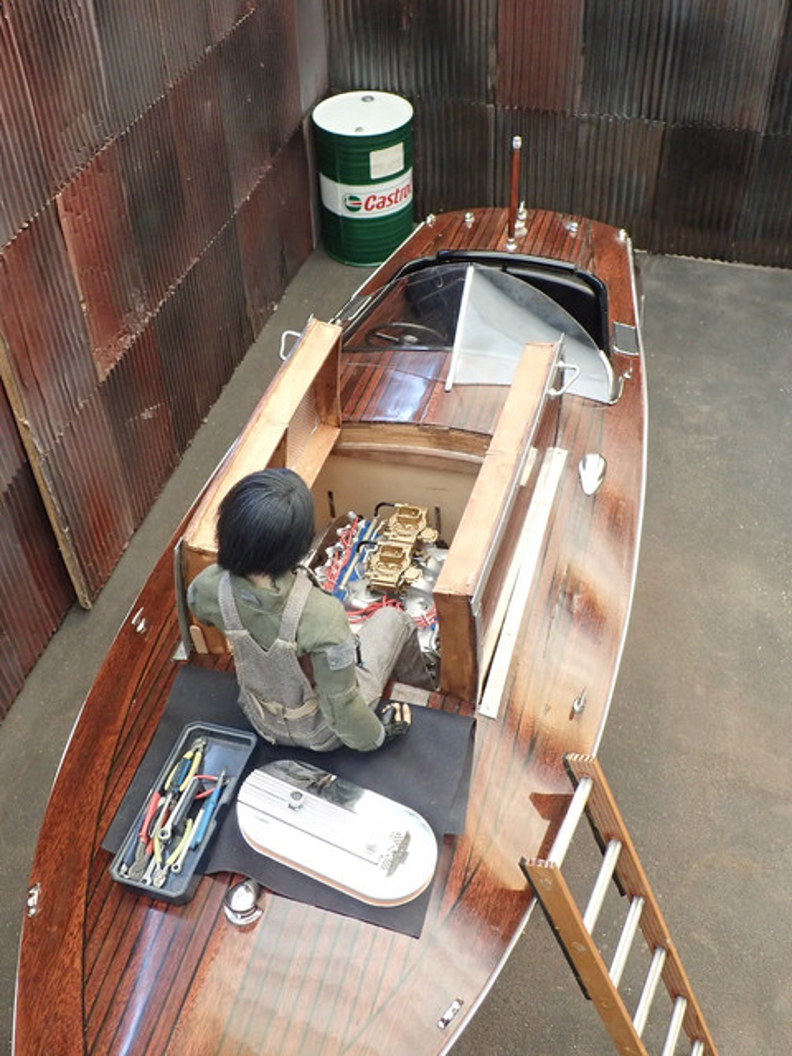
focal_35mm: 30
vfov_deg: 60.0
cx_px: 396
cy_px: 528
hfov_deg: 46.8
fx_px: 915
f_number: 3.2
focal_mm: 5.5
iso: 400
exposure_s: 1/125
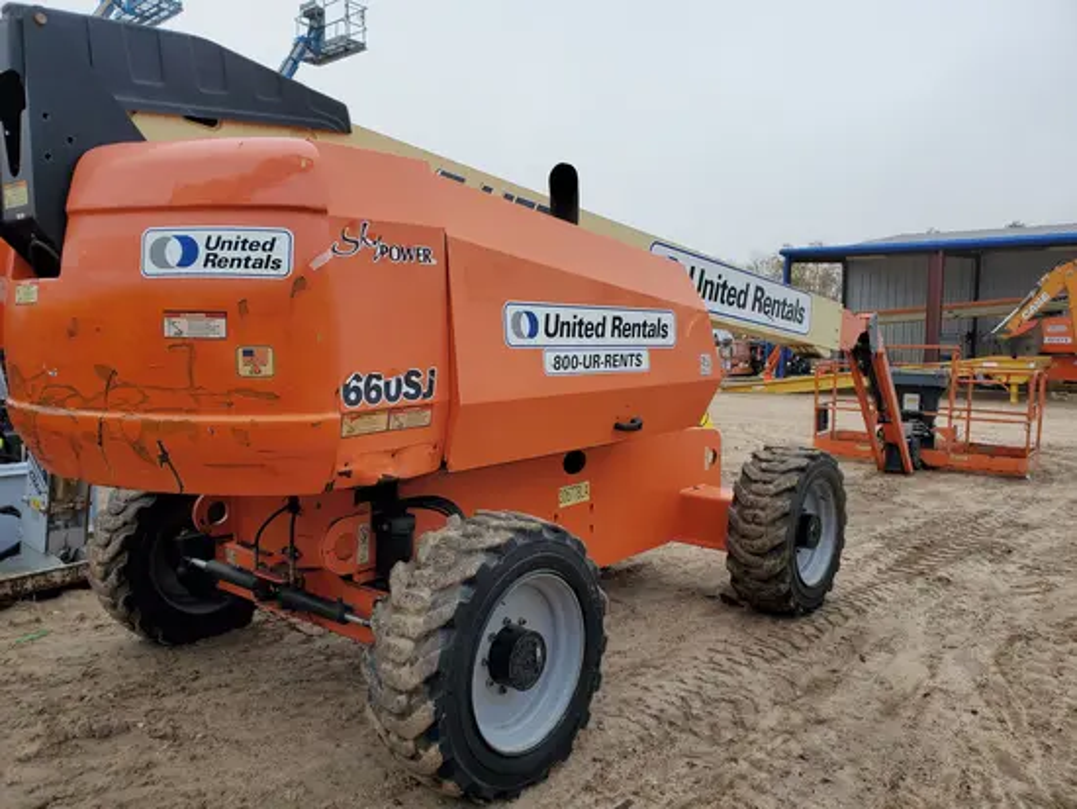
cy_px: 404
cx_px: 538
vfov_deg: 53.1
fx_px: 809
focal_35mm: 26
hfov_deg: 67.3
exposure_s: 1/265
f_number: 2.4
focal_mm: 4.3
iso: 50
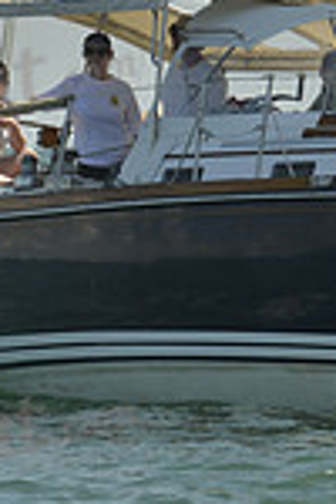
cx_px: 311
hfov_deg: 1.8
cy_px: 242
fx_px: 10835
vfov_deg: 2.7
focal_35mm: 774
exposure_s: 1/500
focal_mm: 200
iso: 280
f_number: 14
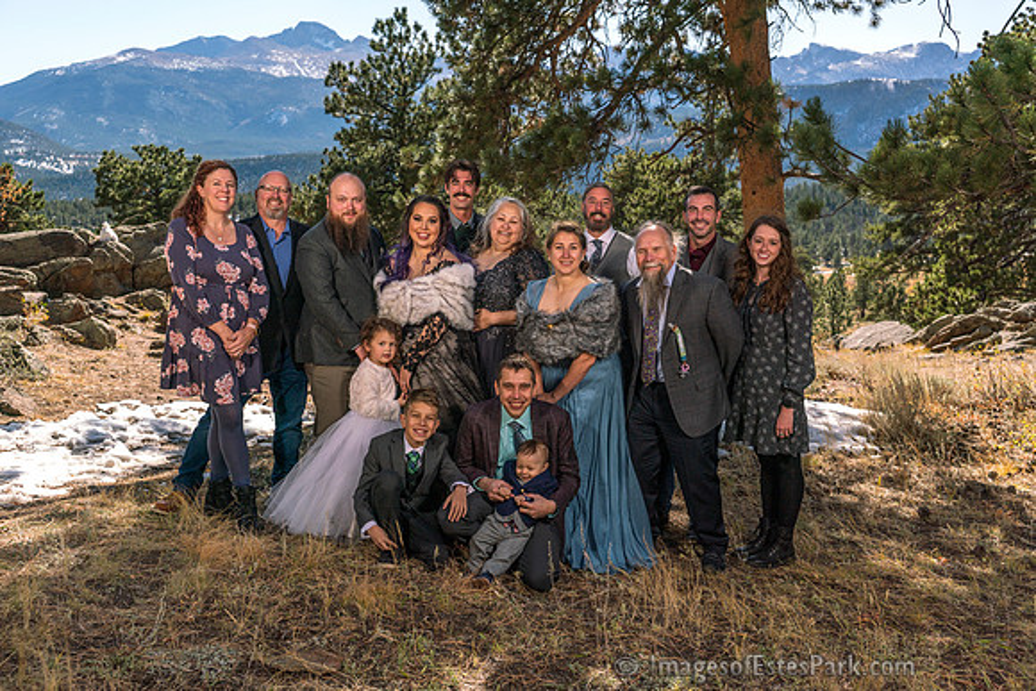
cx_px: 518
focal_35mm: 35
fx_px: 1007
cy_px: 346
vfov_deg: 37.9
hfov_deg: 54.4
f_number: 5
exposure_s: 1/2000
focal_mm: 35
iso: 250
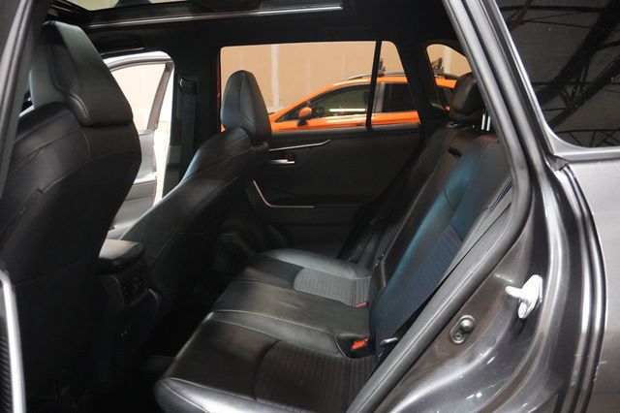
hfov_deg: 57.2
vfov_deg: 39.9
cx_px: 310
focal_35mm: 33
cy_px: 206
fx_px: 568
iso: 6400
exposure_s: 1/30
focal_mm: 22
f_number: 4
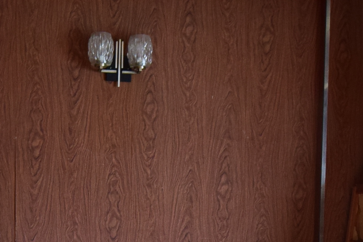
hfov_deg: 28.9
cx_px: 103
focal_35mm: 69
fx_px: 696
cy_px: 243
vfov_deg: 19.2
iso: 400
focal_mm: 10
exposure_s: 1/20
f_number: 6.7
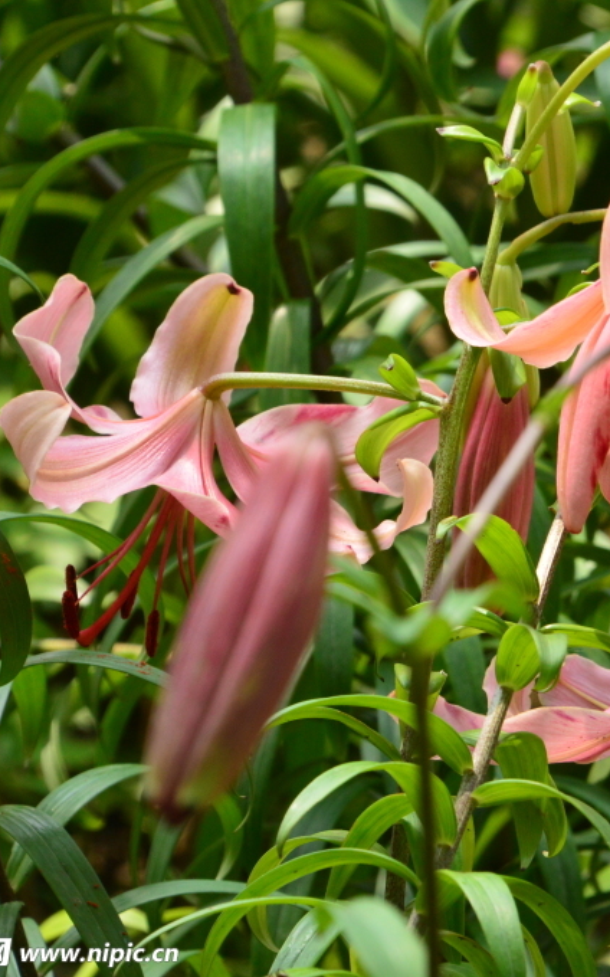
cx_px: 611
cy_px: 488
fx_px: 12270
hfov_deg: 2.8
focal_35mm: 461
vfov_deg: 4.6
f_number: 16
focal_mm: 200
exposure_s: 1/250
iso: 800
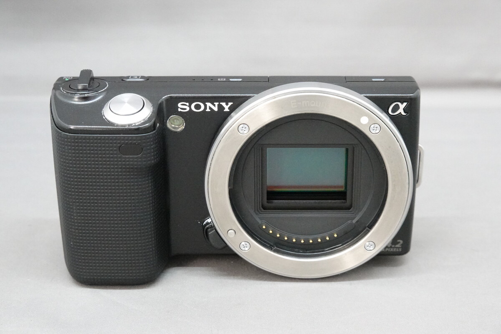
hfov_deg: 28.8
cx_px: 250
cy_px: 167
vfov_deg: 19.5
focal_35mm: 70
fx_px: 974
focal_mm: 25.85
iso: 4000
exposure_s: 1/80
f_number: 5.6
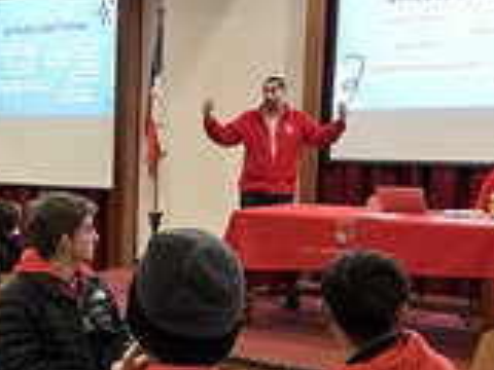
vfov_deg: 22.5
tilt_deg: -6.0
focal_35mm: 65
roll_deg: -0.3
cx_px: 74
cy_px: 253
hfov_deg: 28.9
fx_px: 928
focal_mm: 5.1
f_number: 1.6
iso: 320
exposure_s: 1/50
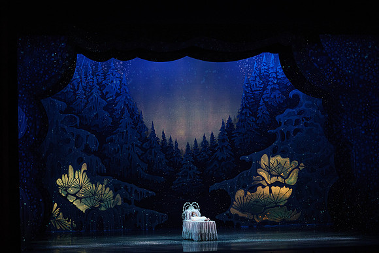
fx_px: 874
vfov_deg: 16.5
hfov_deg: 24.5
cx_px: 190
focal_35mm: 83
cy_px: 126
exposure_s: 1/320
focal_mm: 83
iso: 5000
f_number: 2.8
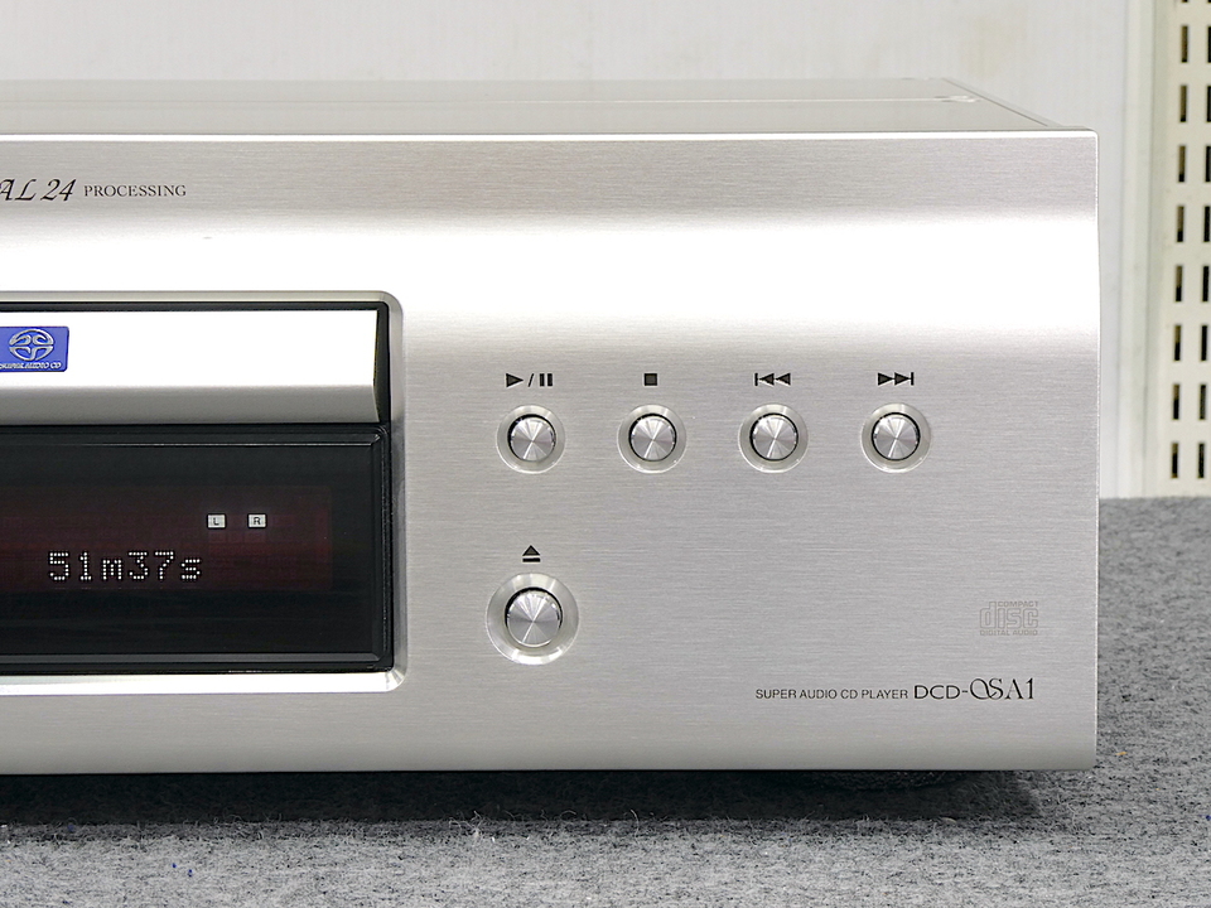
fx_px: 3149
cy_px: 454
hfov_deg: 21.8
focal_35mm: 90
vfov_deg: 16.4
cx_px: 606
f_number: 8
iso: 100
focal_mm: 16.1
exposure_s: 1/2
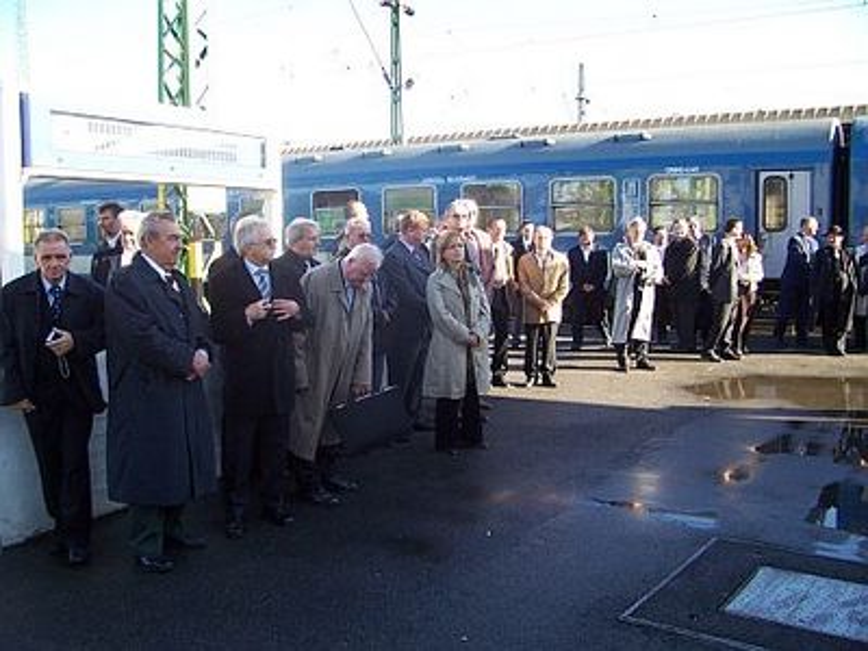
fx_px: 853
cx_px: 434
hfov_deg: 54.0
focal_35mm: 34
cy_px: 326
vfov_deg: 41.8
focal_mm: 5.6
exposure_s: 1/250
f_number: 2.7
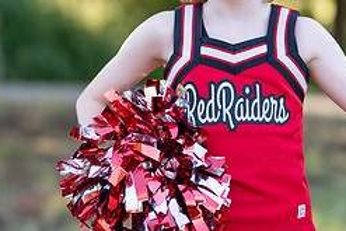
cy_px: 71
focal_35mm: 144
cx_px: 230
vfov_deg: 9.5
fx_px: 1385
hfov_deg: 14.2
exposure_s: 1/640
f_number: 1.2
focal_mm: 50
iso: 100
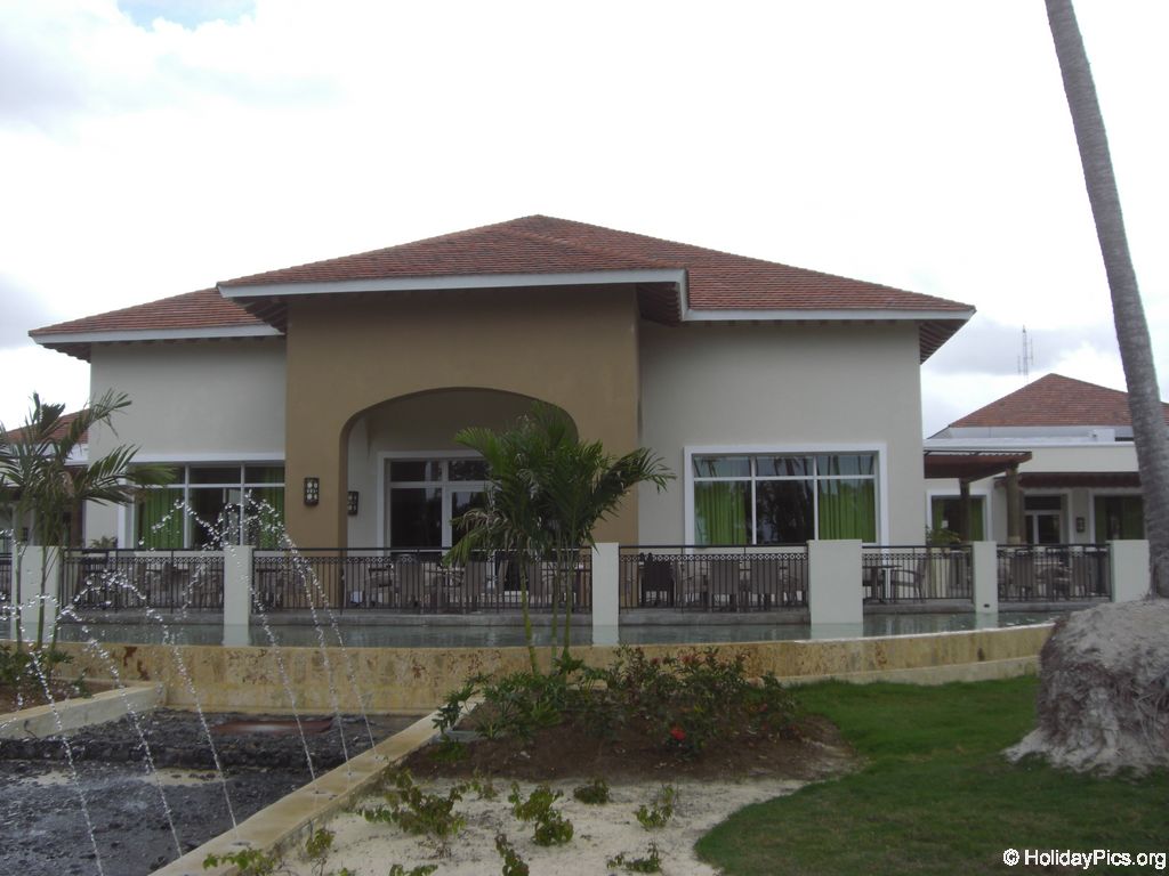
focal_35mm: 38
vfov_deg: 37.7
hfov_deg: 49.0
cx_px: 584
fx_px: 1283
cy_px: 438
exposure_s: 1/640
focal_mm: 6.2
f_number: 2.7
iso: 64
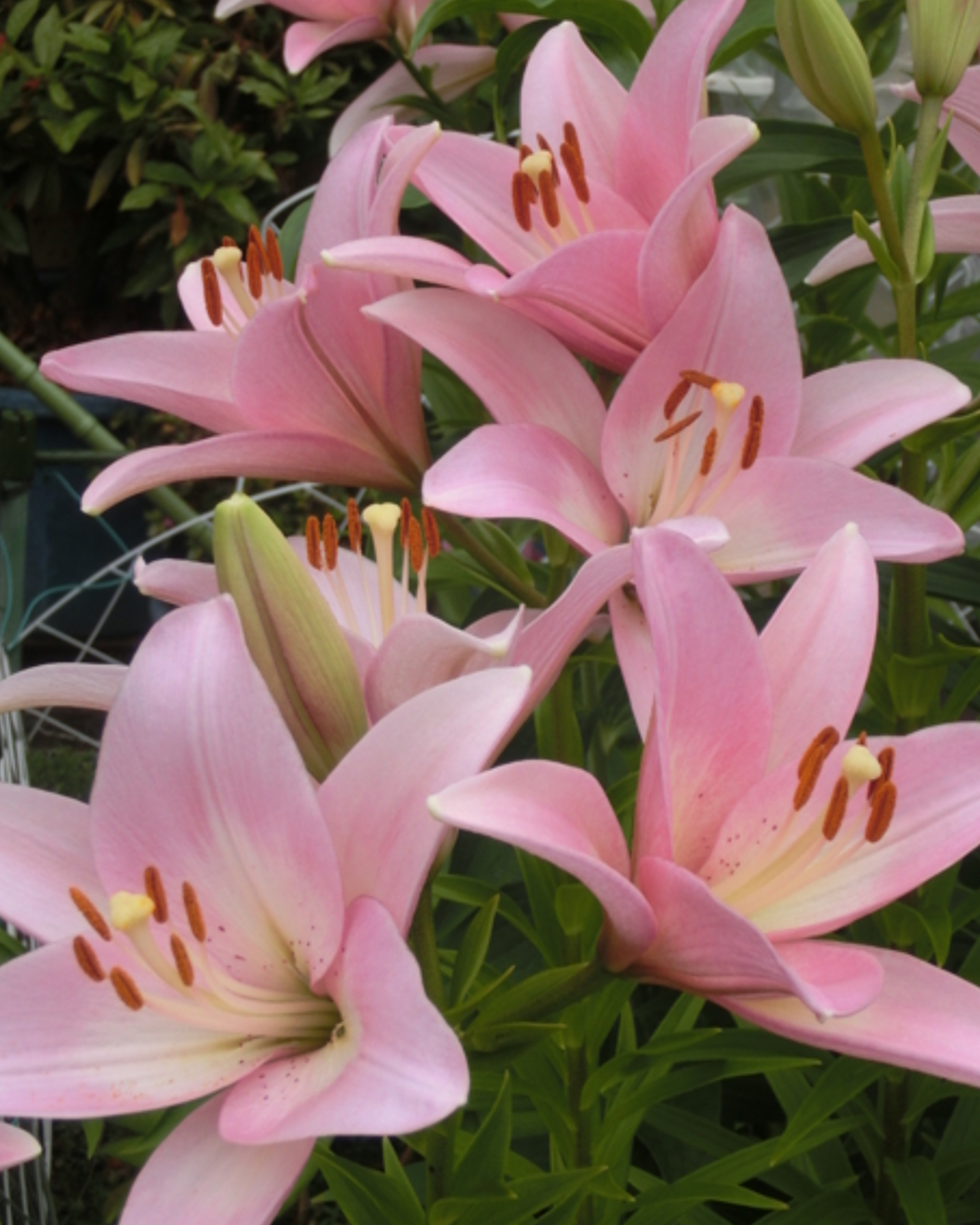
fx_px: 2501
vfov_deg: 27.5
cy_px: 513
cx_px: 500
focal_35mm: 69
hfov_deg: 22.2
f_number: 4.3
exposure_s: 1/400
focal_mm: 9.16
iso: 80
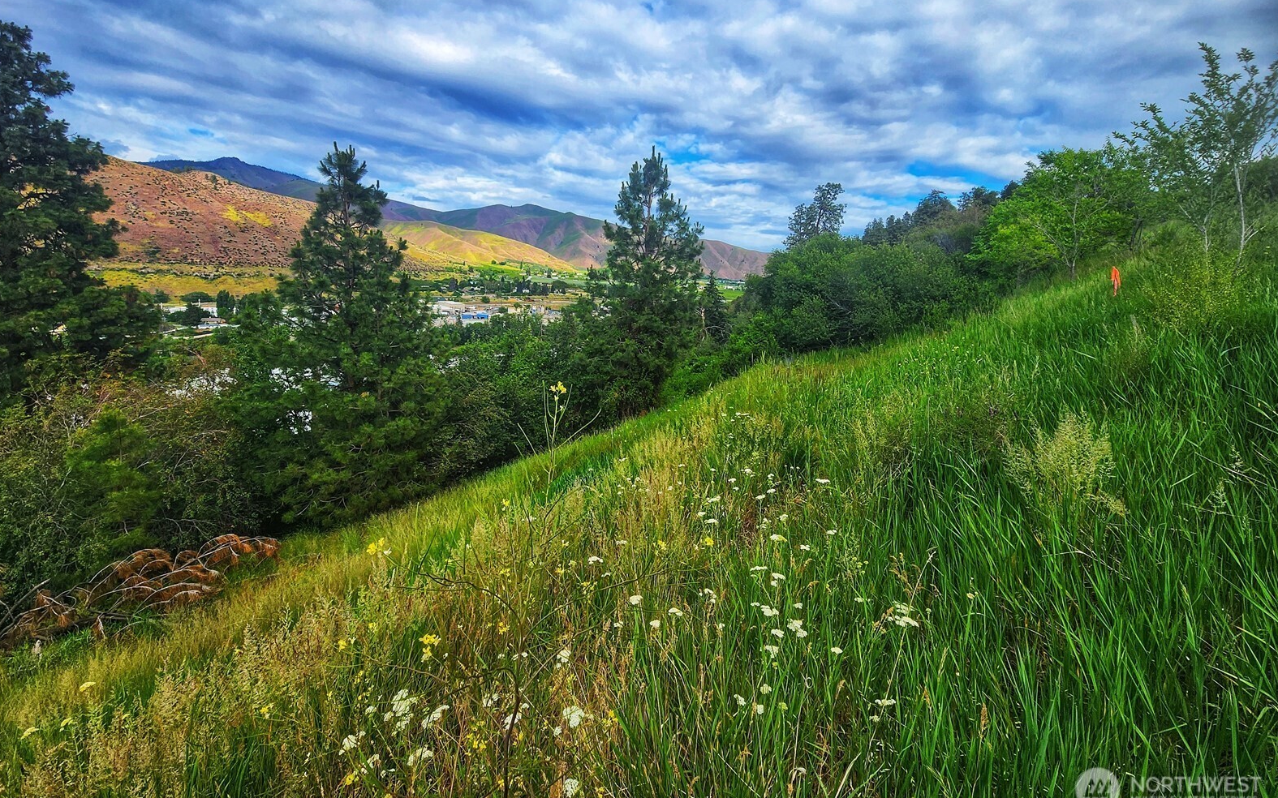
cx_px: 637
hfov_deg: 105.3
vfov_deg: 78.1
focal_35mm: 14
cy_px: 336
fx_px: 488
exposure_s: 1/1347
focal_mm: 2.2
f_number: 2.2
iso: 50
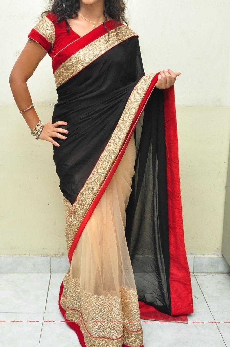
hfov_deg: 27.4
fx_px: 471
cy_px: 148
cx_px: 99
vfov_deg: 40.3
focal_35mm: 49
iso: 1600
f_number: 7.1
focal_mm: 26
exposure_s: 1/125
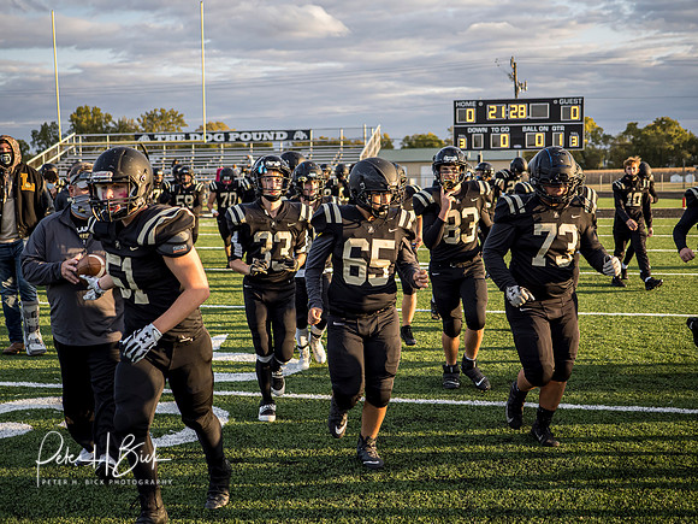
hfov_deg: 38.2
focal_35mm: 50
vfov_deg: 29.1
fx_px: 1008
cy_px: 262
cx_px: 349
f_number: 1.7
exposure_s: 1/2000
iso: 500
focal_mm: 25
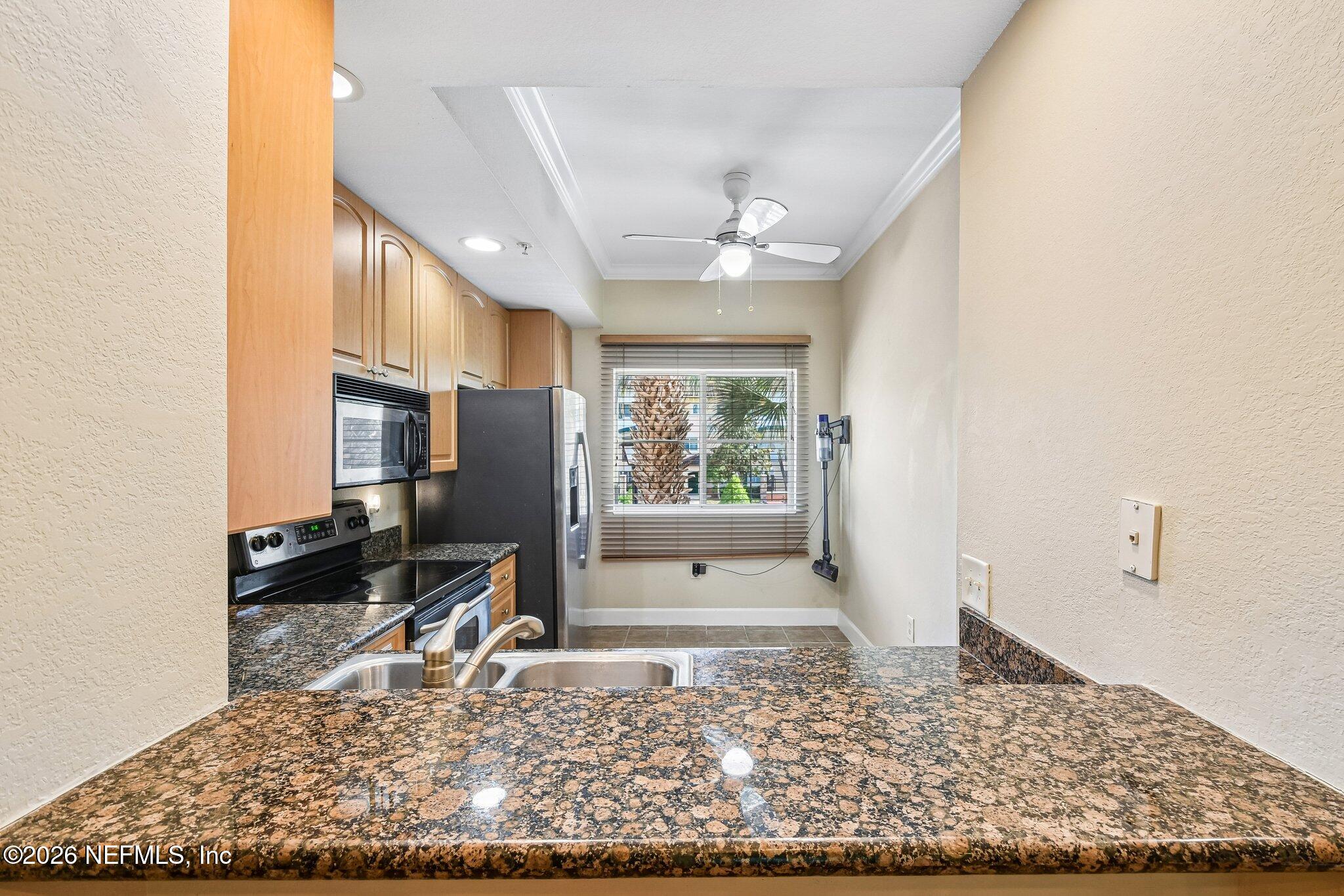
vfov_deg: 77.3
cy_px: 448
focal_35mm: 15
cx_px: 672
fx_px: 560
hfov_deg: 100.4
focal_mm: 10
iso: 400
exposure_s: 1/10
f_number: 8
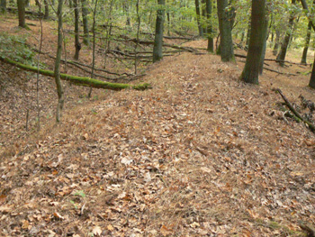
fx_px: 328
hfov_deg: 51.3
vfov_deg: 39.7
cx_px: 158
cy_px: 118
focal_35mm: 36
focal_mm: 6
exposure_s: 1/20
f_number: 2.8
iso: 400
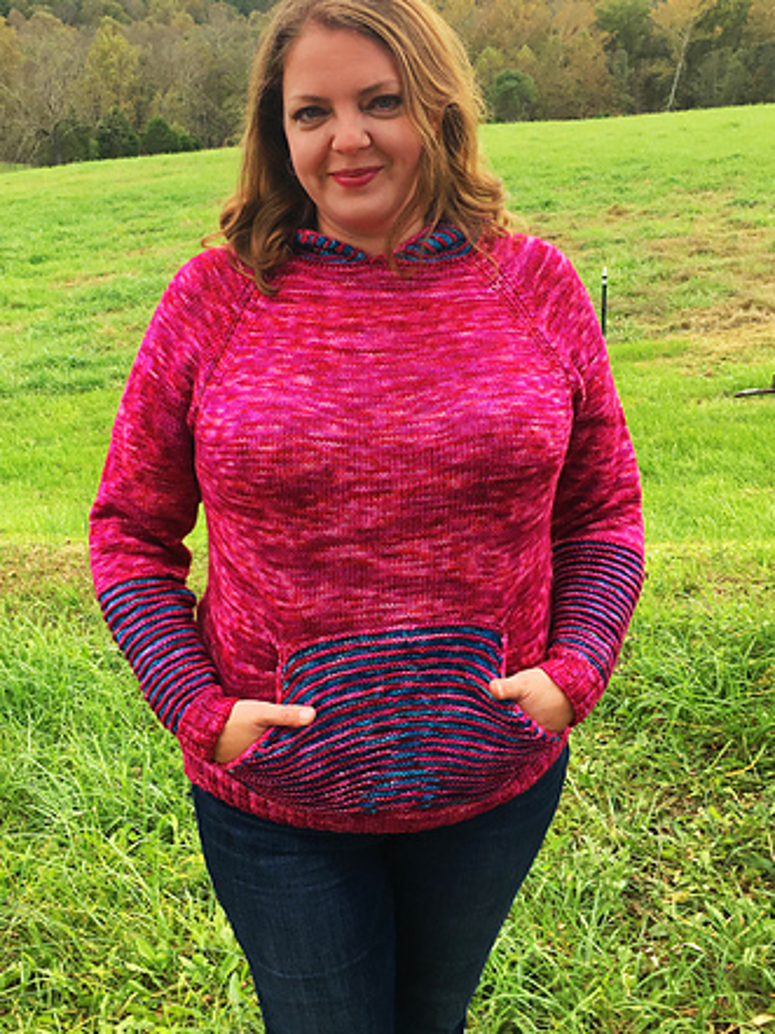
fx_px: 1255
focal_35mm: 42
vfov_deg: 44.8
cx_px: 300
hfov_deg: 34.2
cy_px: 489
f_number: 2.2
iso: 25
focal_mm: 4.15
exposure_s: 1/240
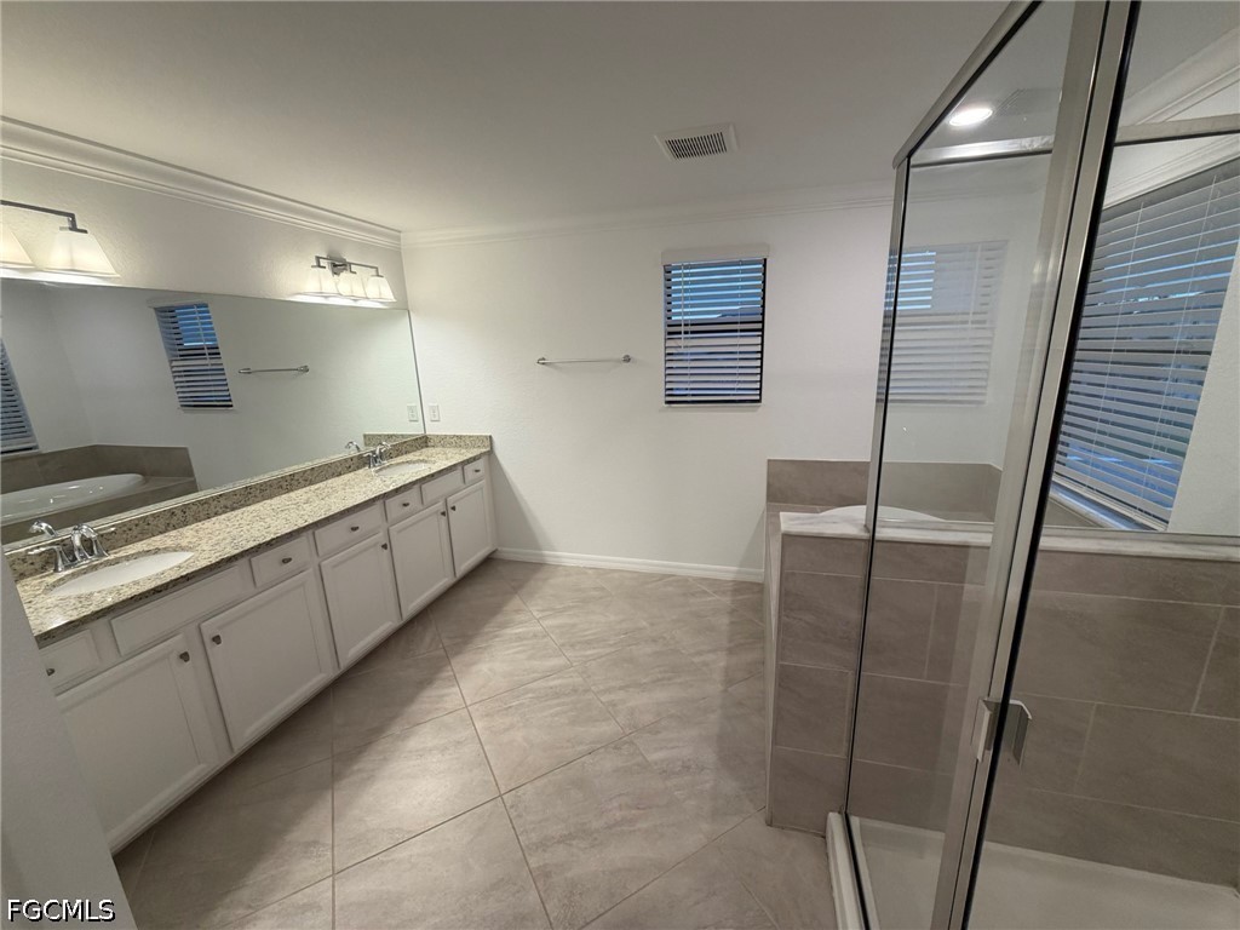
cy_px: 465
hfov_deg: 102.1
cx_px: 620
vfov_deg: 85.7
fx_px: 502
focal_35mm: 14
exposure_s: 1/120
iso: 160
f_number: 2.2
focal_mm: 2.22
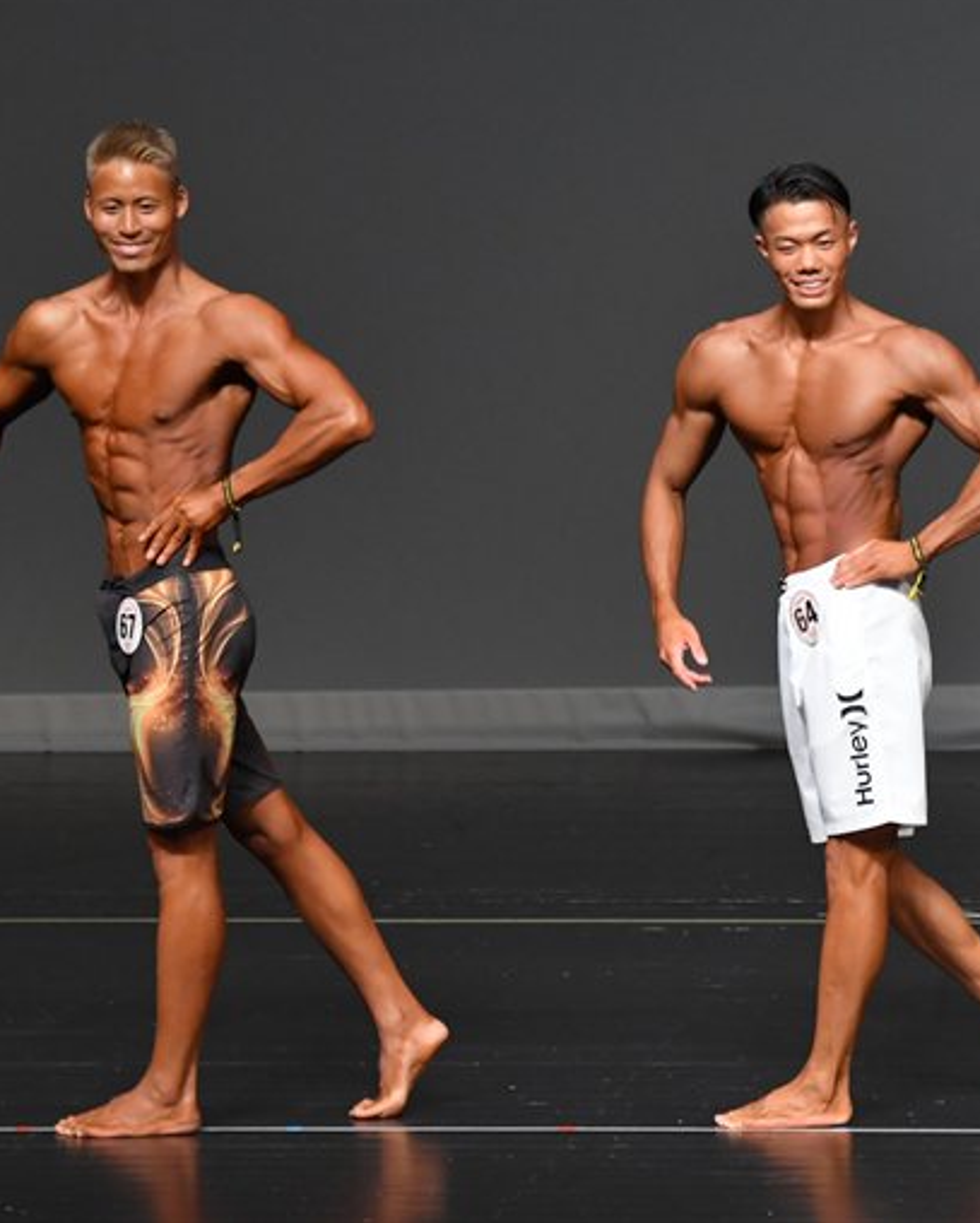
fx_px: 15540
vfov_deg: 4.5
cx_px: 642
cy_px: 604
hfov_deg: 3.6
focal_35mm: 429
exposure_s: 1/400
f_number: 5.6
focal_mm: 200
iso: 2500
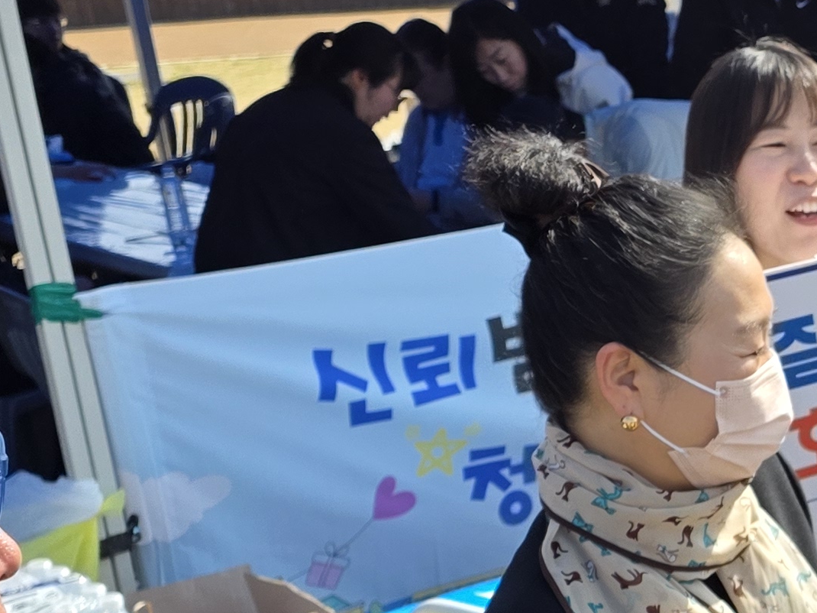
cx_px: 1060
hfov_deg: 20.8
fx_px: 2029
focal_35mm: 86
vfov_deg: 16.6
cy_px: 701
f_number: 1.7
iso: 80
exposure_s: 1/2929
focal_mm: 6.3
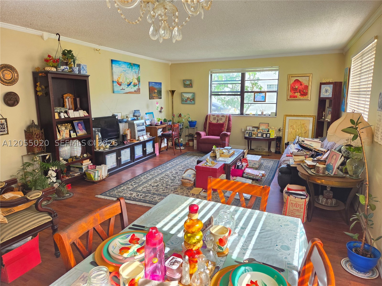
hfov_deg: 73.9
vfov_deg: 58.9
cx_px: 191
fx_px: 254
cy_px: 143
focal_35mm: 23
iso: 160
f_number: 1.8
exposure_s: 1/180
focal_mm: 5.4
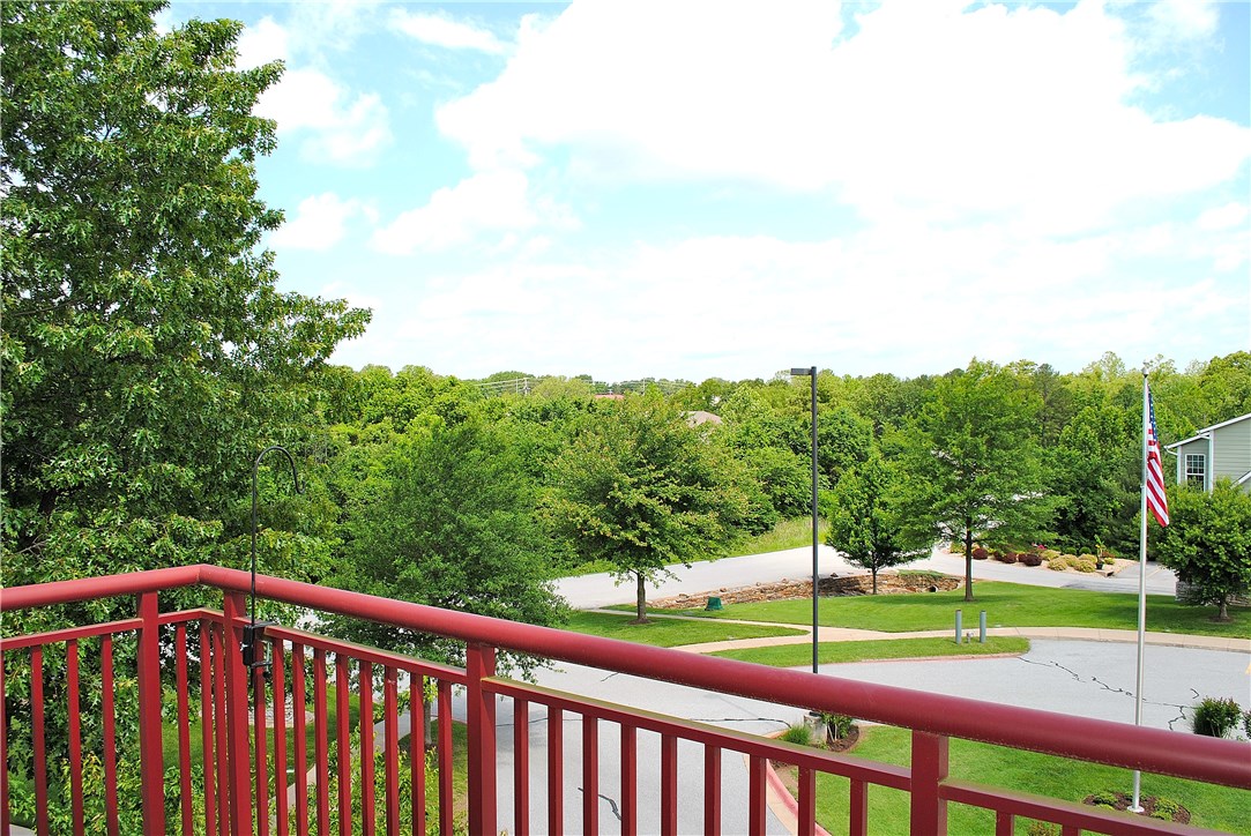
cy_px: 418
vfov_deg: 48.0
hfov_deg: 67.3
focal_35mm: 27
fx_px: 939
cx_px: 626
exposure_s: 1/200
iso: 100
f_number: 7.1
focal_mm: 18
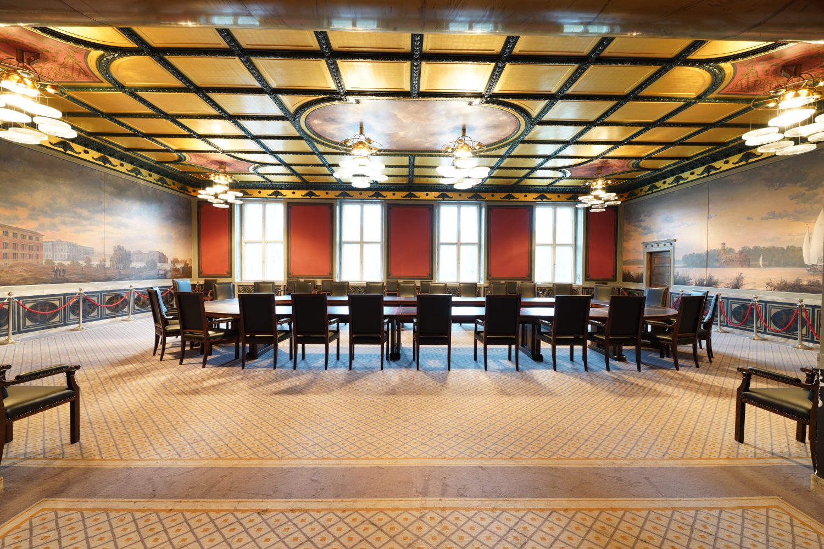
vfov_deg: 81.2
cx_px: 412
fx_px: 320
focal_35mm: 14
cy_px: 274
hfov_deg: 104.3
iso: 640
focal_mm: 14
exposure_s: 1/1.25
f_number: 7.1
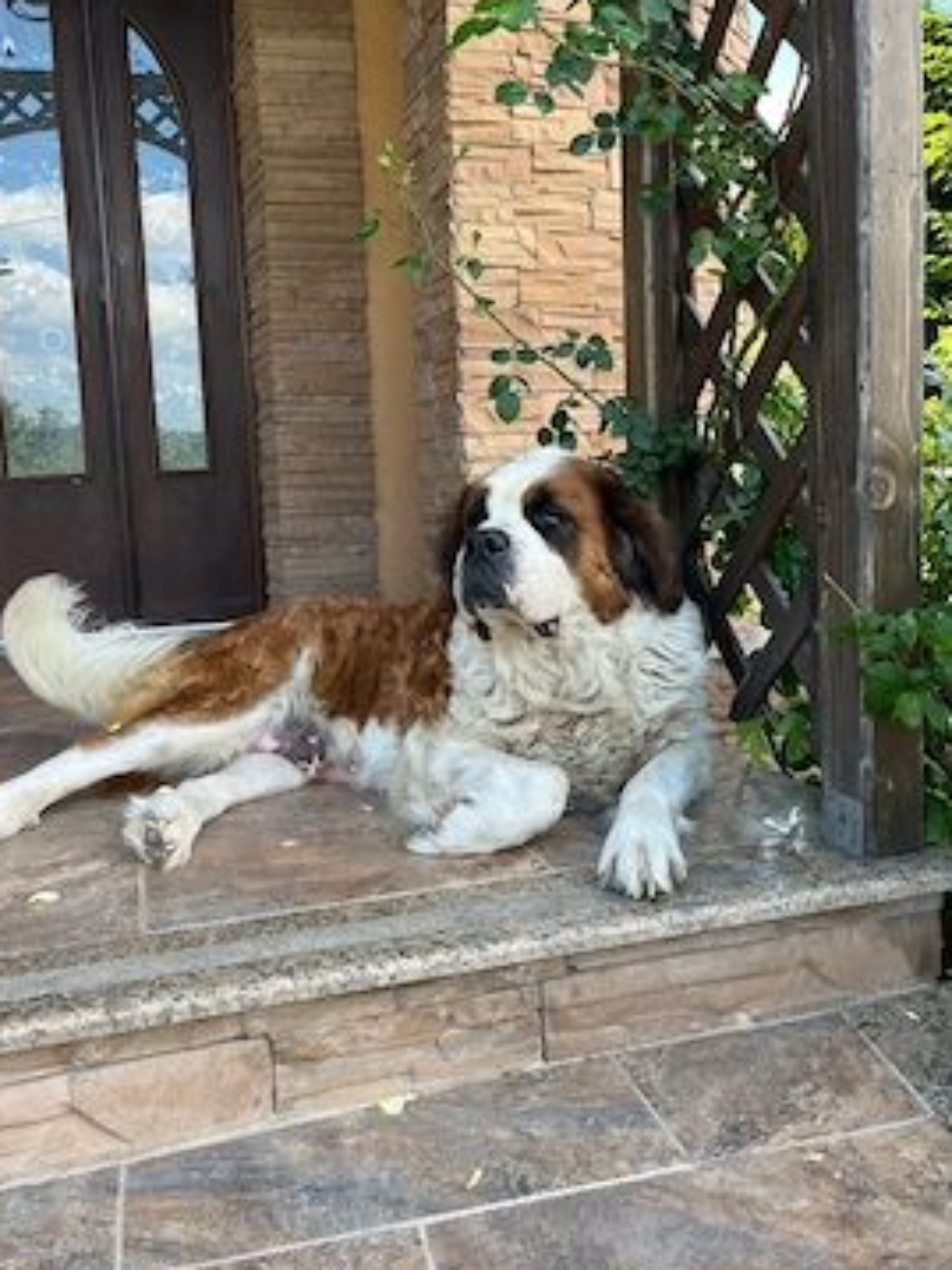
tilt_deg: -4.9
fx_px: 1064
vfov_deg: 61.7
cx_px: 428
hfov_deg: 48.1
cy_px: 608
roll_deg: +3.0
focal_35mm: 29
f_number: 1.6
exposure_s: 1/428
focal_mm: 5.1
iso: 50
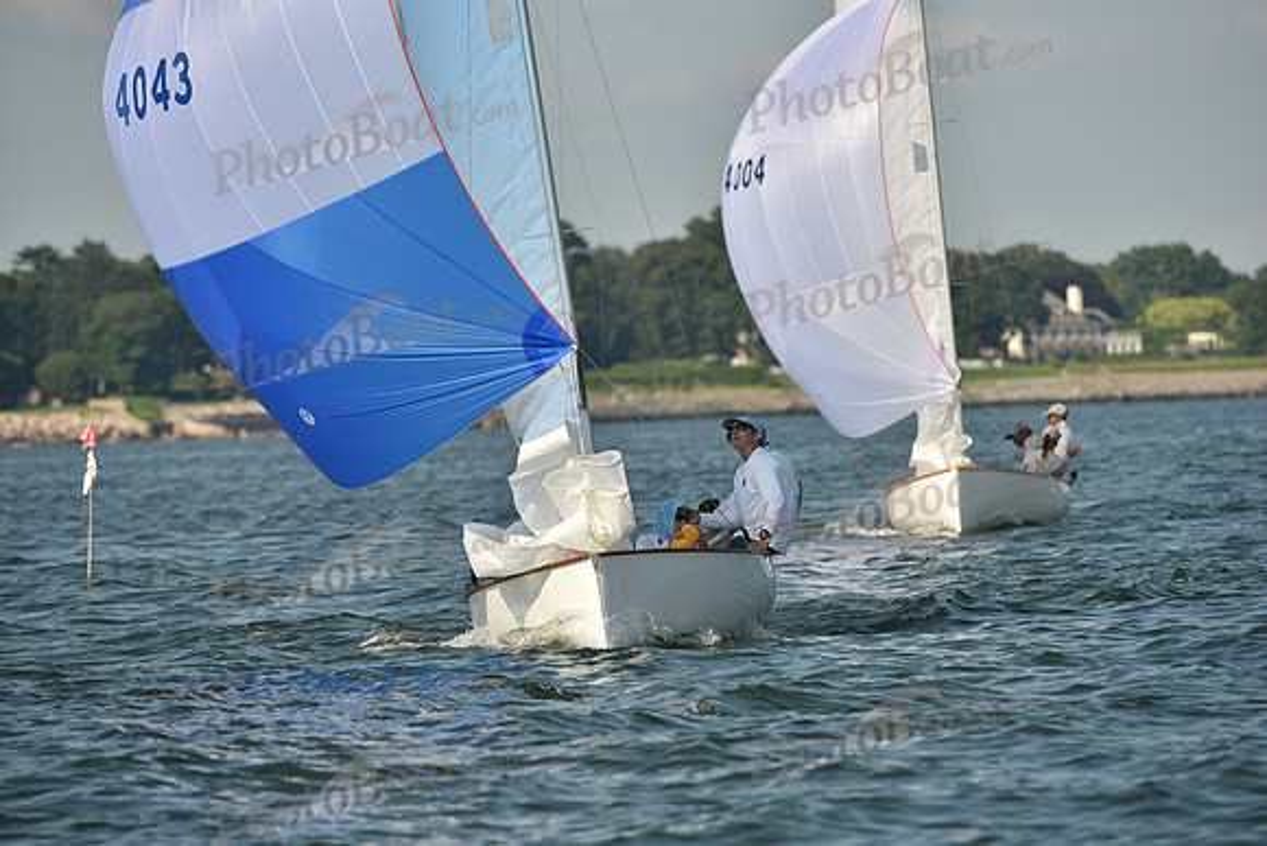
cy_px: 423
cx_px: 634
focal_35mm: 360
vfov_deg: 3.8
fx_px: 12672
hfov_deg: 5.7
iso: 250
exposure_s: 1/1250
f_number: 7.1
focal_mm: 360
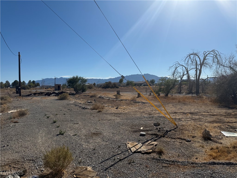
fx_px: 164
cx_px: 118
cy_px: 89
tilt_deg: -0.4
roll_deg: +0.2
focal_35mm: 24
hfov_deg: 71.6
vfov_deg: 56.8
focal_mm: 6.76
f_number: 1.78
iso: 80
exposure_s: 1/10309
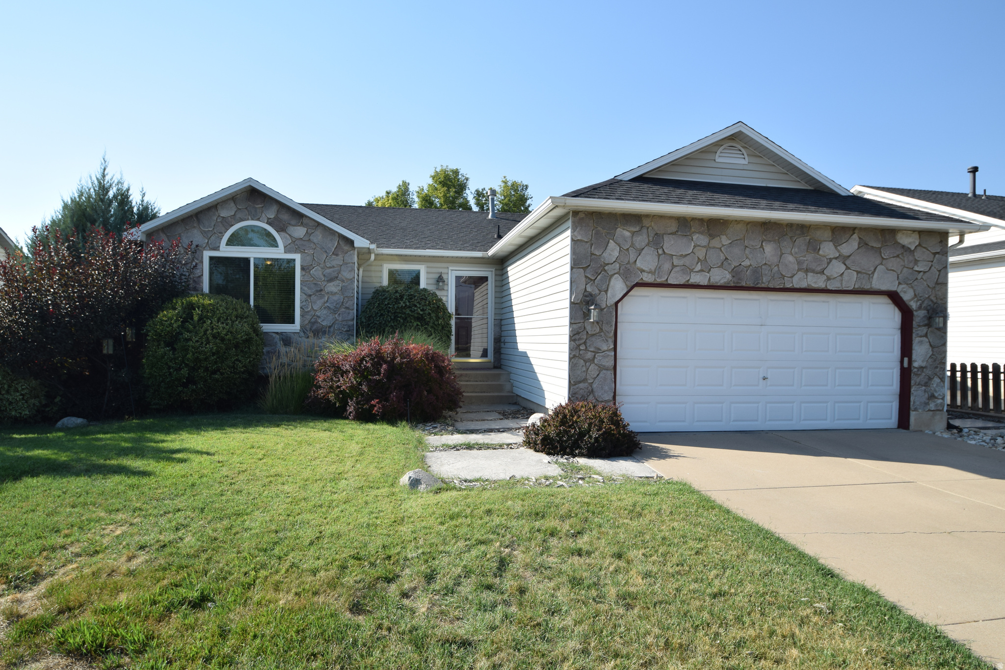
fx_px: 586
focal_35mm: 21
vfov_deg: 59.5
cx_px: 502
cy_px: 335
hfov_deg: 81.2
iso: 200
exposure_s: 1/320
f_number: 9
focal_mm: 14
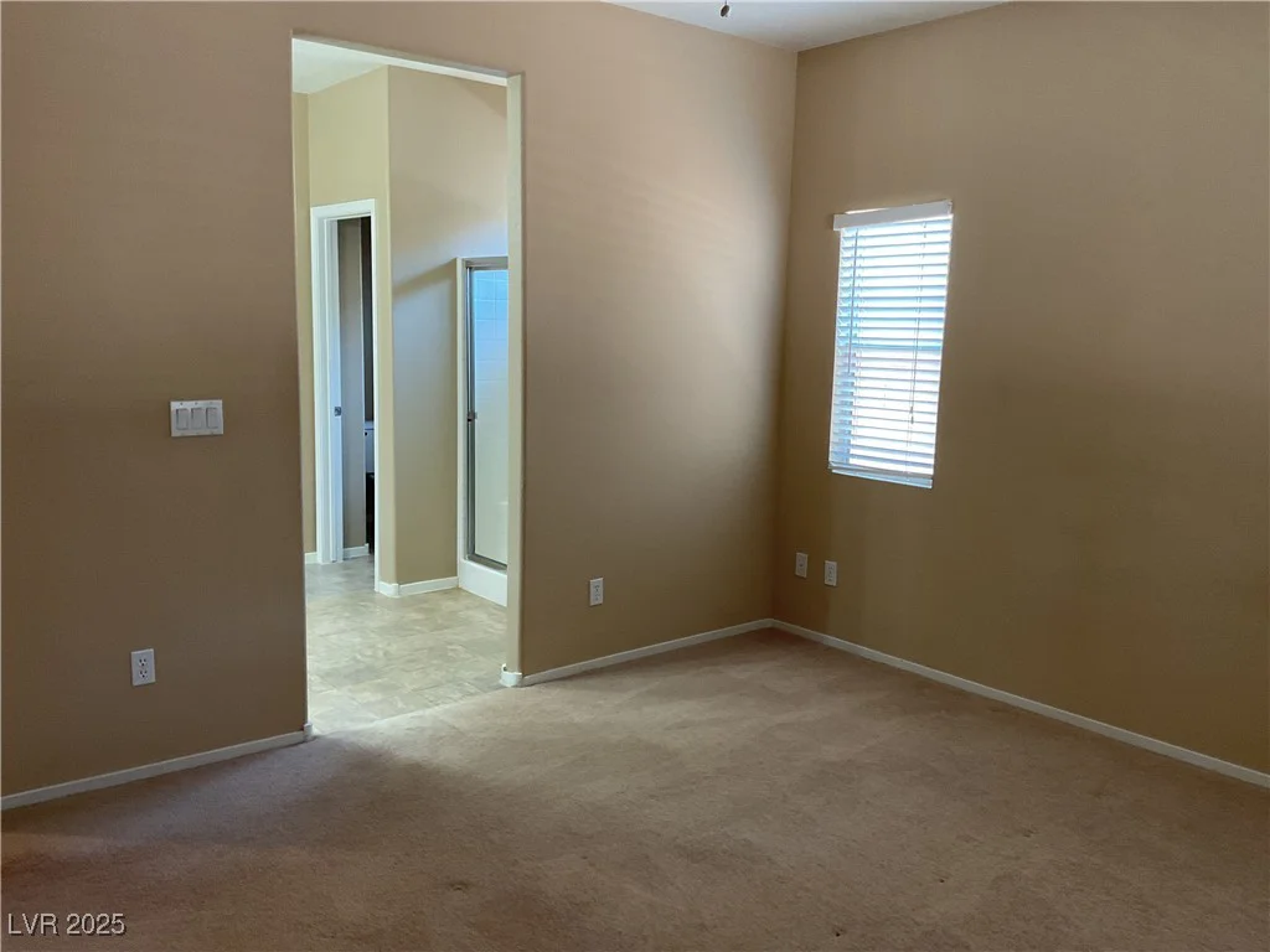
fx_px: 1064
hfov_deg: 61.7
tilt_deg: -8.8
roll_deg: -3.3
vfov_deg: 48.2
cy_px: 476
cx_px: 635
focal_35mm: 29
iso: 125
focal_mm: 3
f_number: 1.8
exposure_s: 1/60
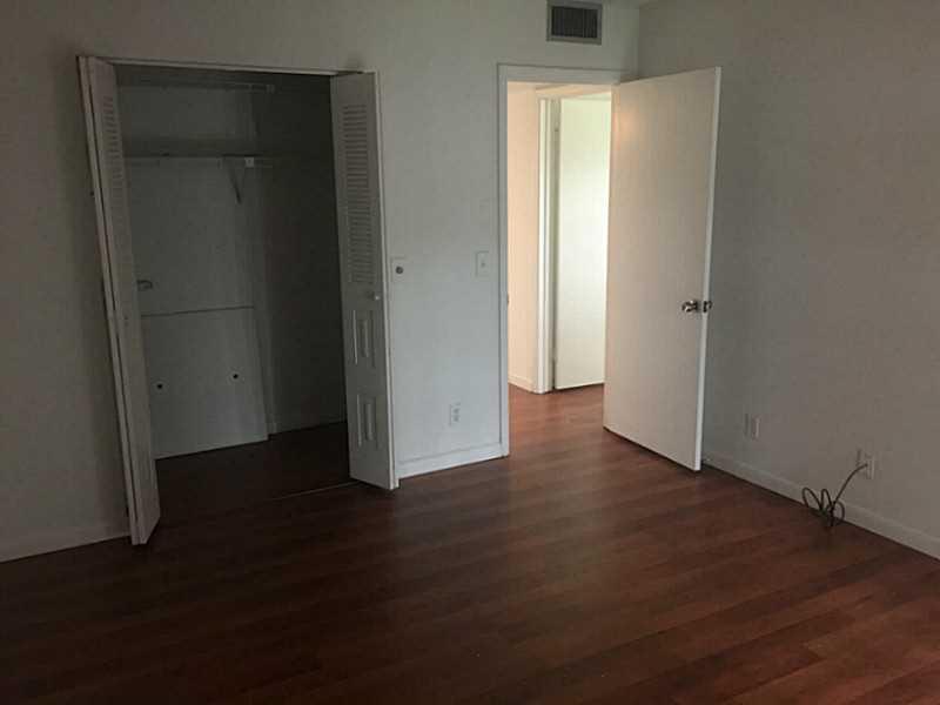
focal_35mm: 29
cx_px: 470
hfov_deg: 61.7
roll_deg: +0.2
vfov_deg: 48.2
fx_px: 787
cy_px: 352
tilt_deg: -10.6
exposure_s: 1/8
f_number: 2.2
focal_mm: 4.15
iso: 125
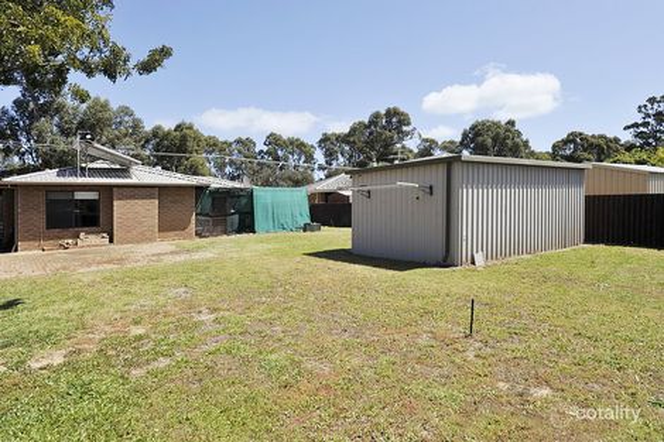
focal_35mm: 22
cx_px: 332
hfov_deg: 78.6
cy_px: 221
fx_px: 406
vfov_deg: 57.2
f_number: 16
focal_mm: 22
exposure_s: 1/320
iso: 400
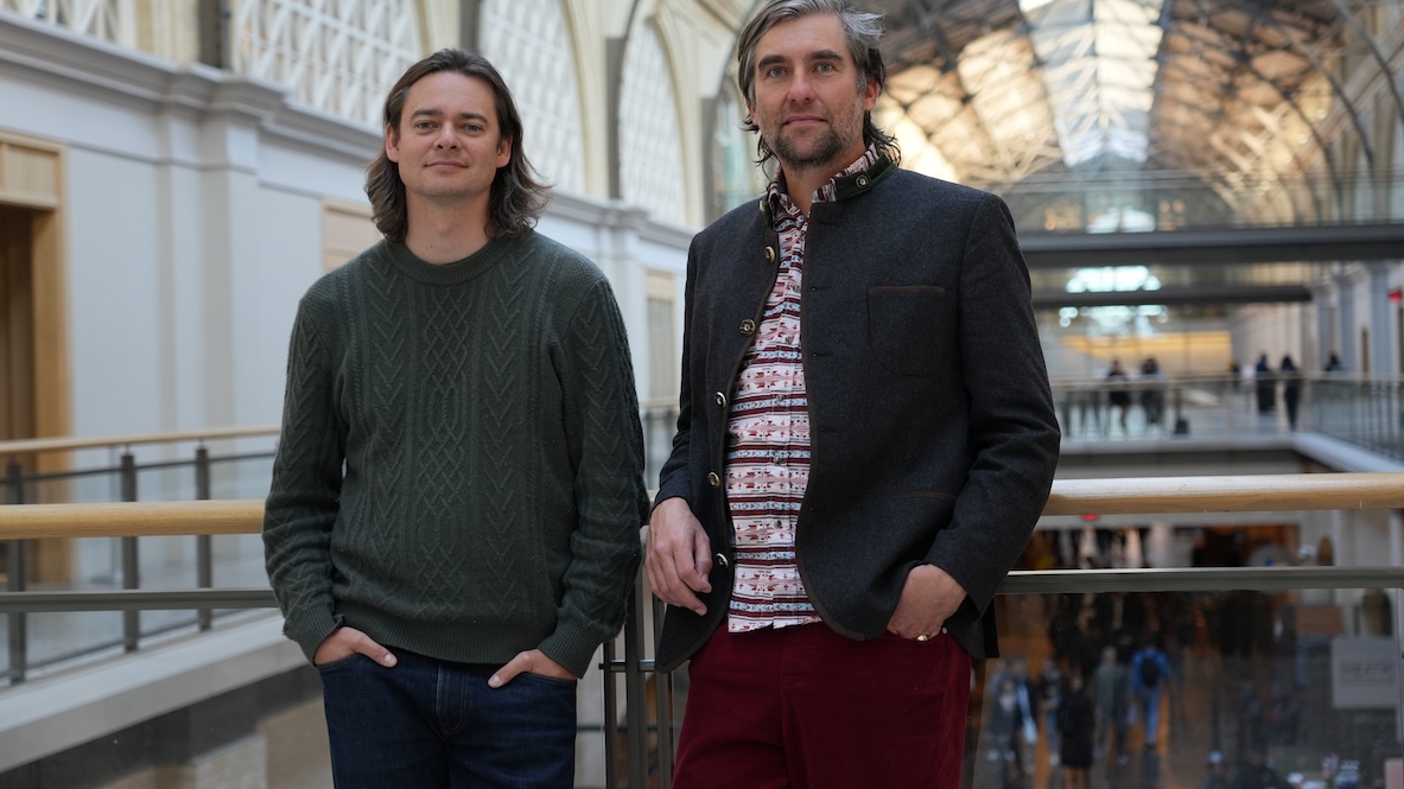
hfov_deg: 31.0
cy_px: 332
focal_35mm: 68
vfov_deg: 17.7
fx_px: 2531
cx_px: 706
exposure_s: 1/125
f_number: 4
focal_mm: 64
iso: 800
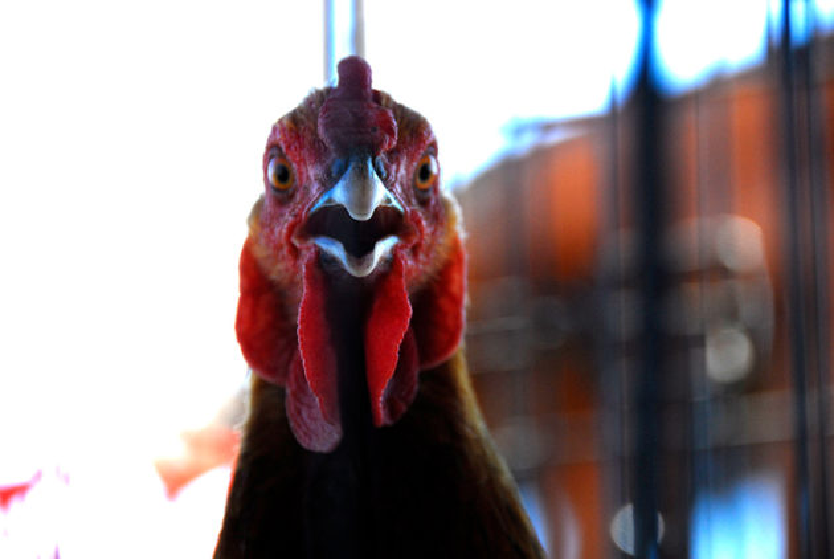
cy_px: 280
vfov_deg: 4.6
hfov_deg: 6.9
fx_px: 6960
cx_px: 417
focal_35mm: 300
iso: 500
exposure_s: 1/640
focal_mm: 200
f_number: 5.6
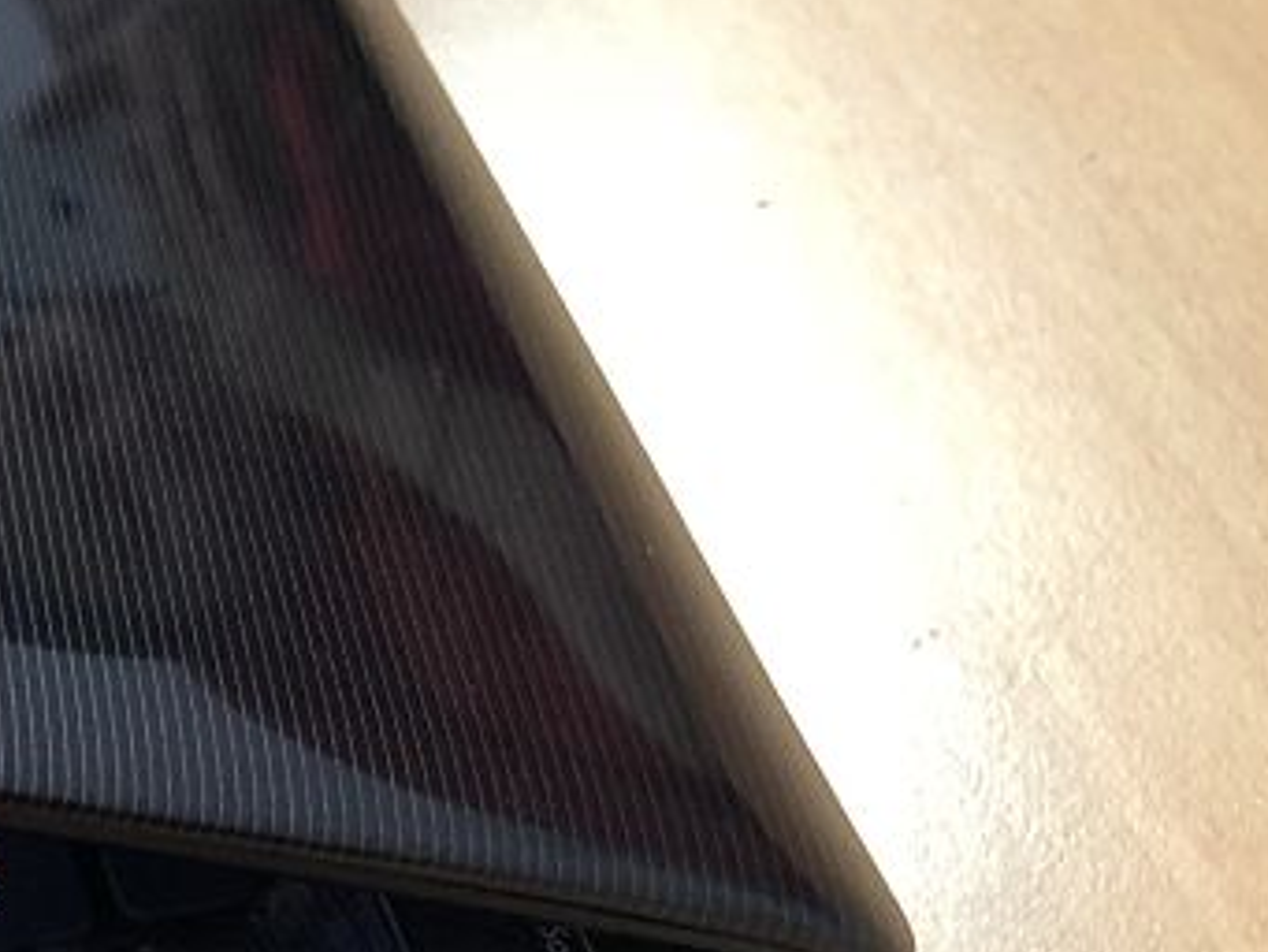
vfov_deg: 17.5
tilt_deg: -45.7
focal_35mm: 84
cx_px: -588
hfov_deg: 20.3
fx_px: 3078
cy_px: 268
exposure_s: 1/11
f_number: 1.8
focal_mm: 3.99
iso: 100
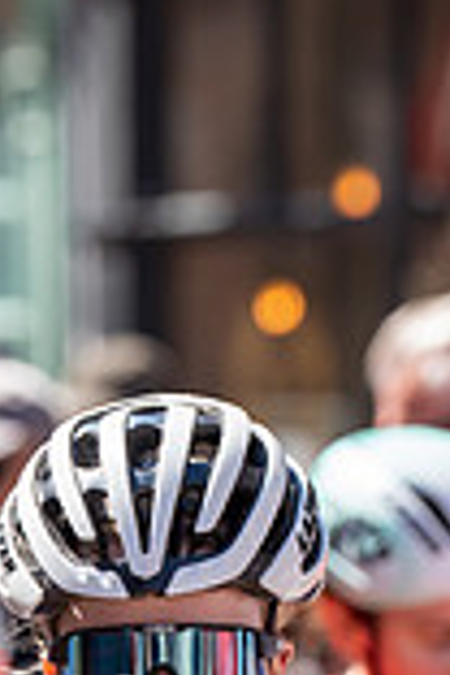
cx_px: 199
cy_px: 714
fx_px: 7124
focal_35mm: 380
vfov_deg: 5.4
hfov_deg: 3.6
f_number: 3.5
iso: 100
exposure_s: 1/400
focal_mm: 132
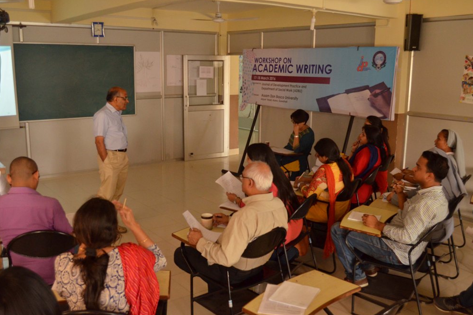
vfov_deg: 38.9
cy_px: 158
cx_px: 242
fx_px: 447
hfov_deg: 55.8
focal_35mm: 34
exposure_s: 1/30
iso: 1600
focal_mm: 22
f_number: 5
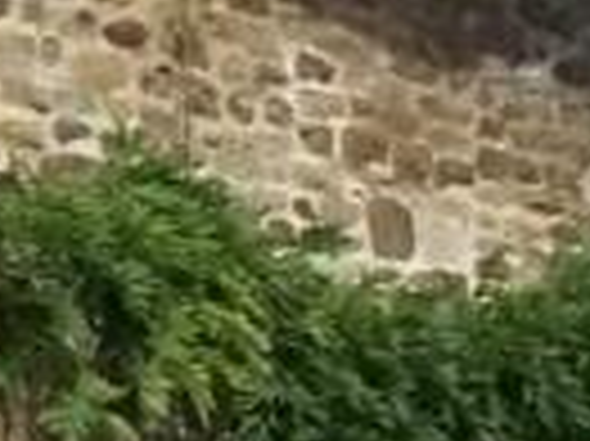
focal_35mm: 160
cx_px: -200
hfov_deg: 12.0
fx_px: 2725
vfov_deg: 8.8
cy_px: 835
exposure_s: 1/100
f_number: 8
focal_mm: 6.5
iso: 64
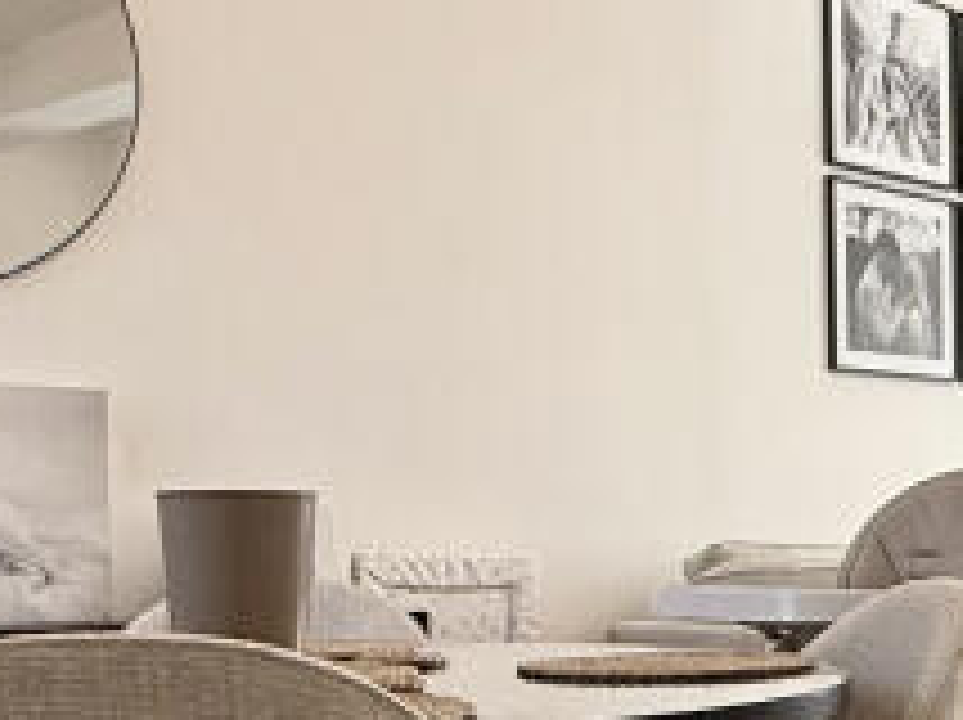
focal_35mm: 67
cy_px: 612
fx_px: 1862
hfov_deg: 27.5
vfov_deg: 21.5
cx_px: 945
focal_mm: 2.22
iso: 64
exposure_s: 1/155
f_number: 2.2
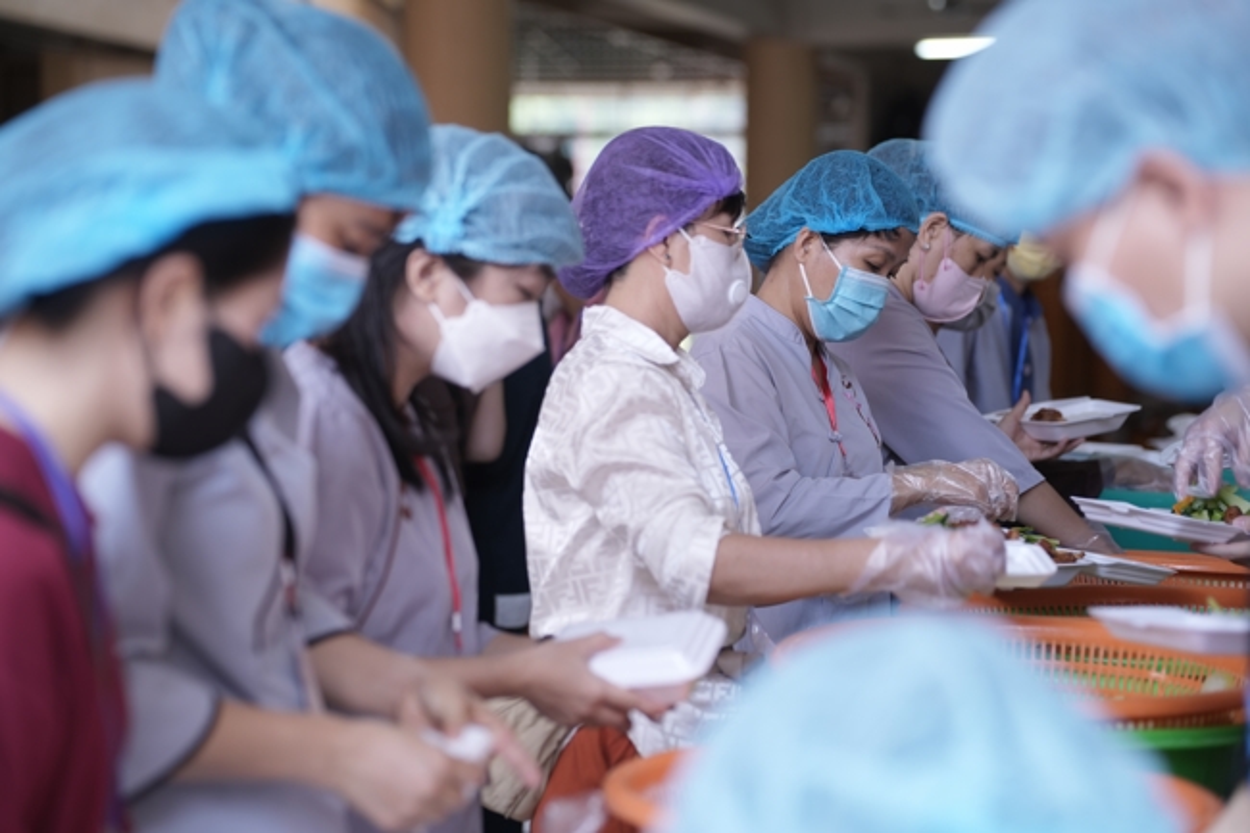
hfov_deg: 23.7
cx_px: 625
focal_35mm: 86
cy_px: 416
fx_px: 2985
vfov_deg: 15.9
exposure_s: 1/100
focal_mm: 86
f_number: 2.8
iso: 200
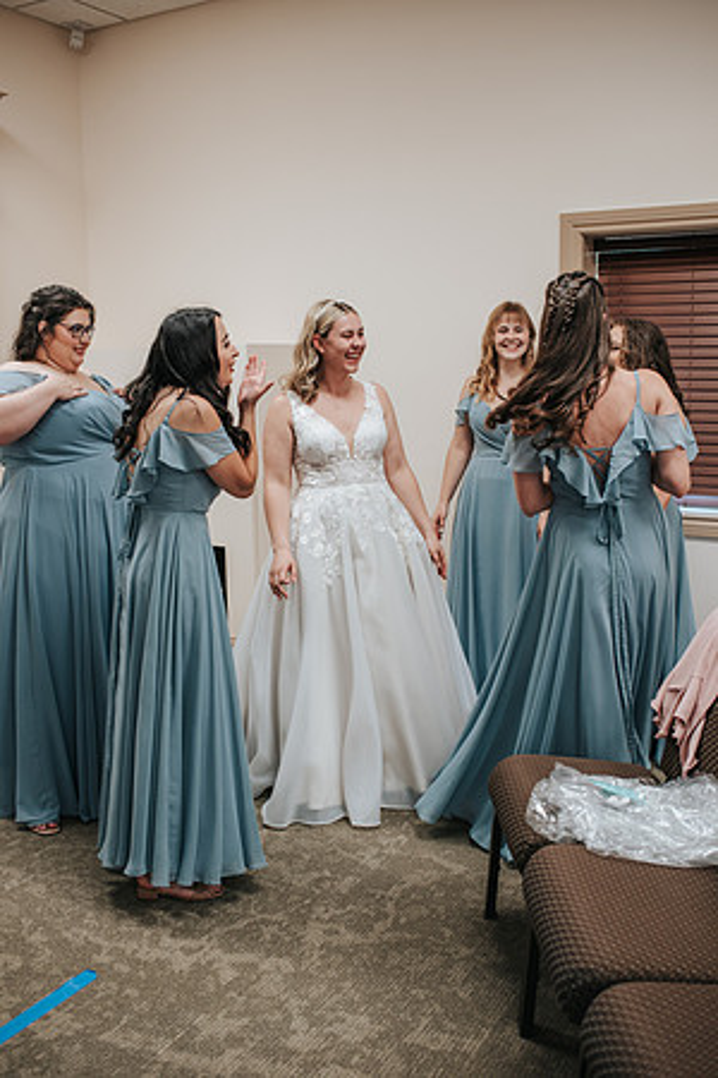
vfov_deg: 54.4
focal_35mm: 35
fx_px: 1047
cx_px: 359
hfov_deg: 37.9
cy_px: 539
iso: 500
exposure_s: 1/125
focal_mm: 35
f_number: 2.8
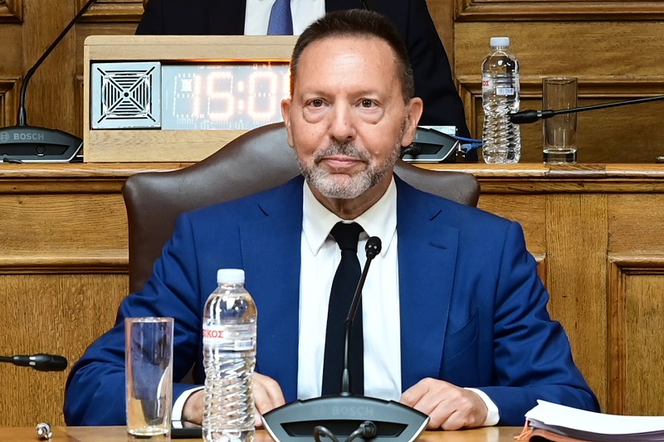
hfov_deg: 48.5
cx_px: 332
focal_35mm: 40
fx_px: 738
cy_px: 221
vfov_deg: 33.4
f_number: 4.5
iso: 640
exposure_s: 1/160
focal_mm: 40
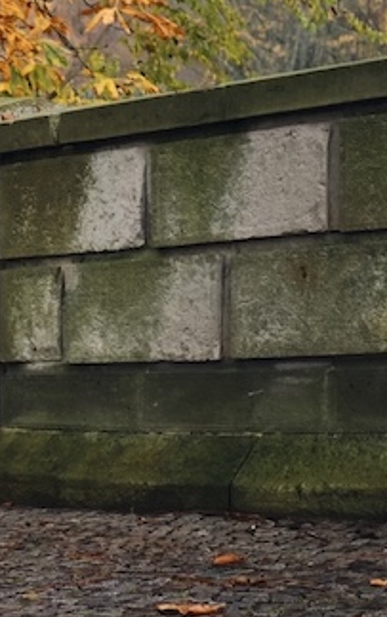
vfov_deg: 18.9
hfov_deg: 11.3
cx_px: -244
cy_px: 239
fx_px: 1853
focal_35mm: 110
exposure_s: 1/320
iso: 800
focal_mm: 23
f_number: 2
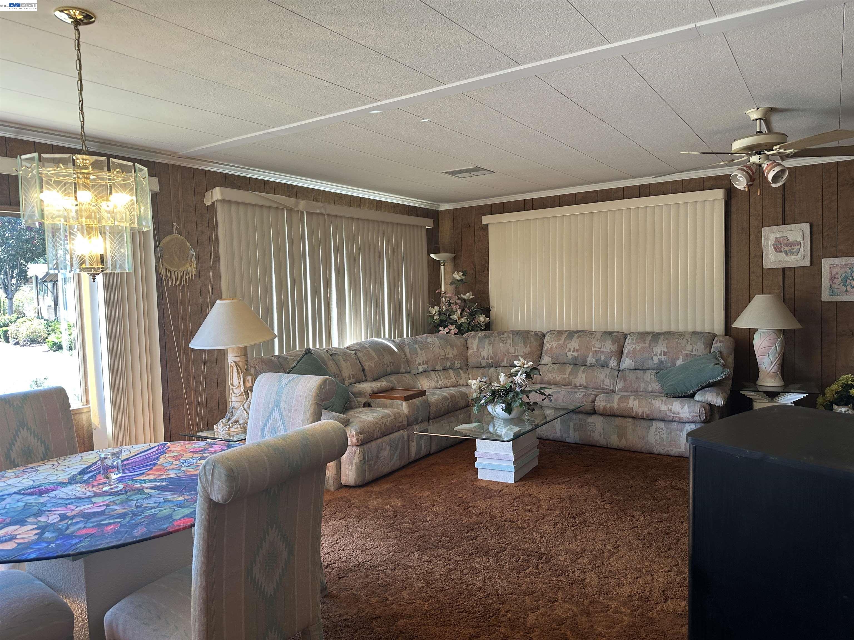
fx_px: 592
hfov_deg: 71.6
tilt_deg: -4.0
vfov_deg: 56.8
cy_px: 320
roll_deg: +1.1
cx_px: 427
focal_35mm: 24
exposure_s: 1/120
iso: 100
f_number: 1.78
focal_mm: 6.86
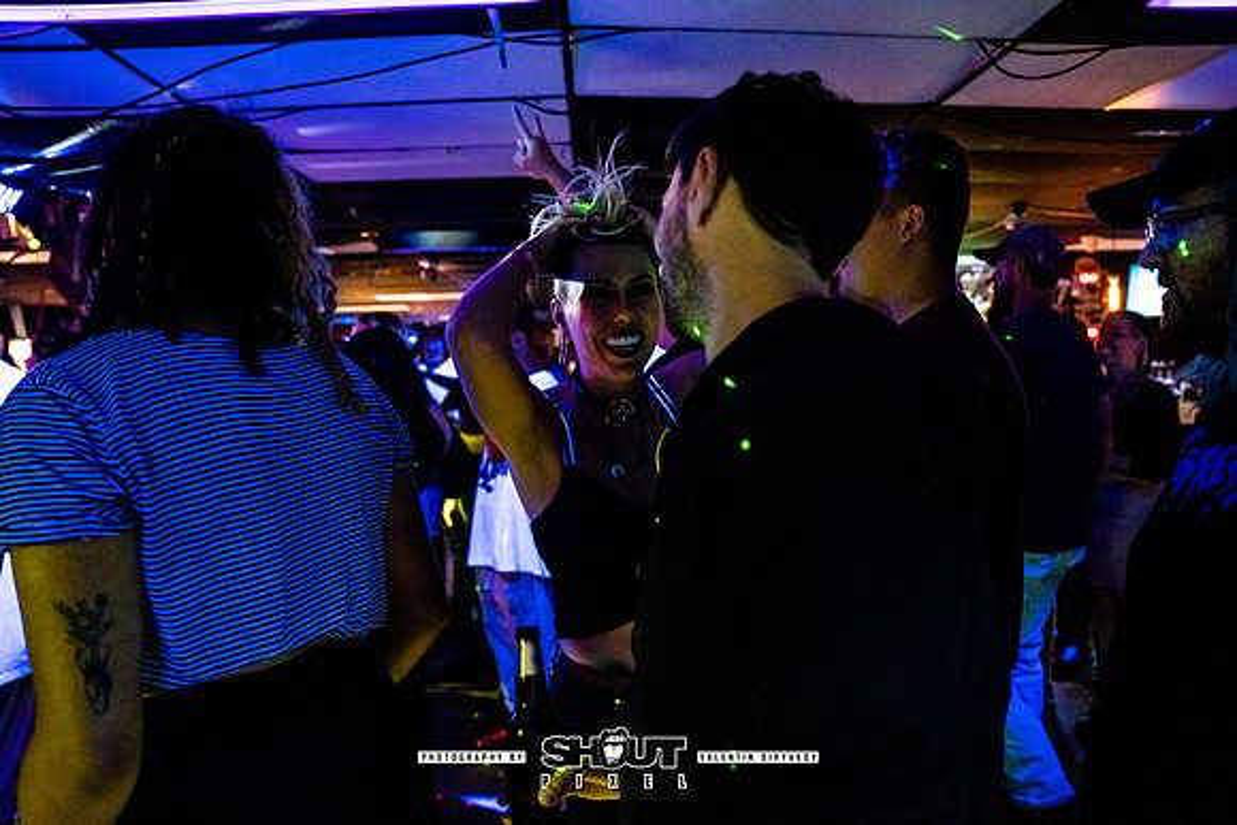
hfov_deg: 71.5
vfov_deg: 51.3
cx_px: 618
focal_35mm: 25
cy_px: 412
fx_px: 859
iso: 3200
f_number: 2.8
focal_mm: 24
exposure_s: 1/200
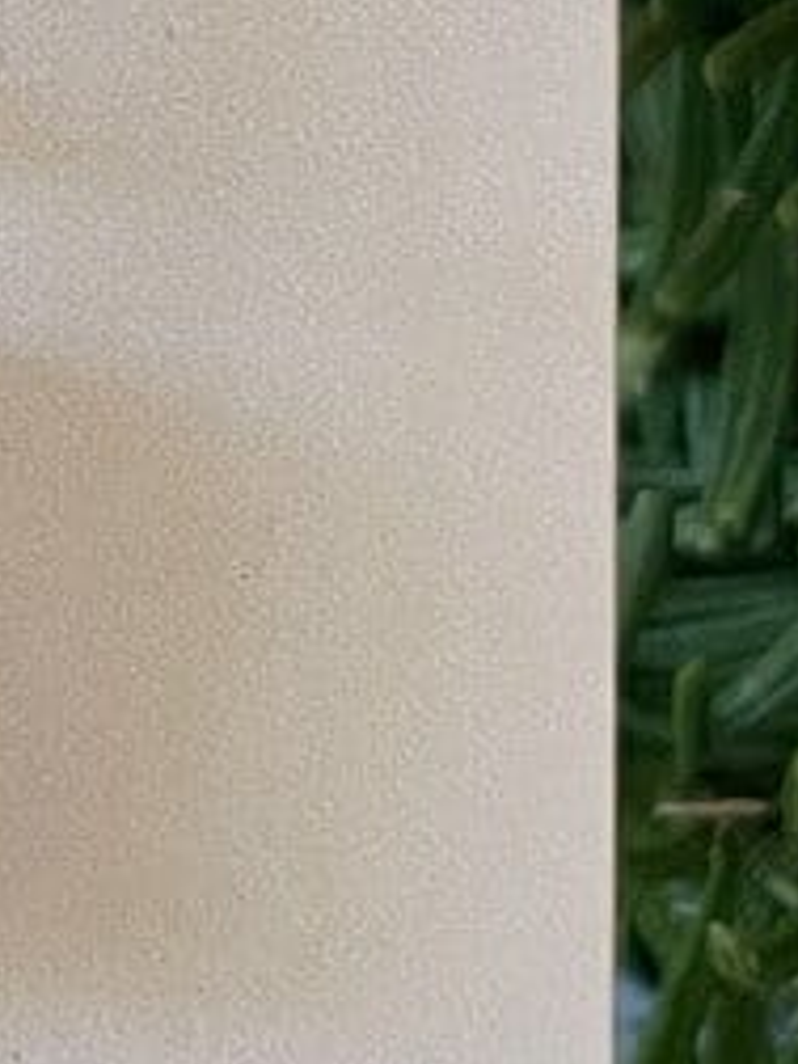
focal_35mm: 165
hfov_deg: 8.7
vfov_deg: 11.5
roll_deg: +0.8
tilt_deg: -9.9
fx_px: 5072
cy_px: -486
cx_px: -545
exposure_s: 1/60
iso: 125
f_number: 1.6
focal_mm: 4.2
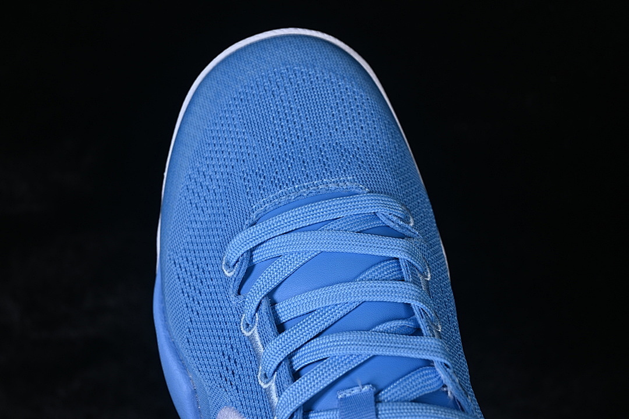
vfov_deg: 18.2
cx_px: 314
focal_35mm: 75
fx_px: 1310
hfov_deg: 27.0
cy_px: 210
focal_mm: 50
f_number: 7.1
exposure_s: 1/80
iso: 160
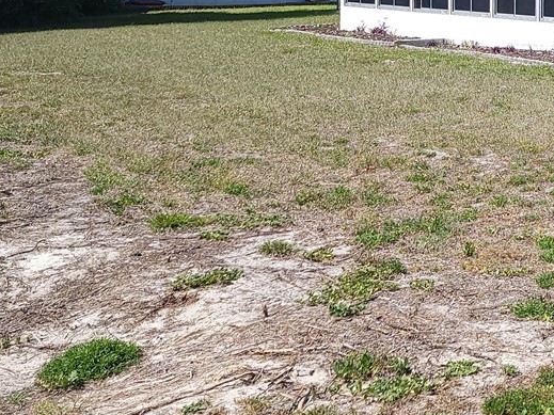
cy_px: -114
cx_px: 732
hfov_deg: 23.2
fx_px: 1184
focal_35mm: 74
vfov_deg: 18.6
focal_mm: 6.7
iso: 16
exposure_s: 1/496
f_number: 1.8
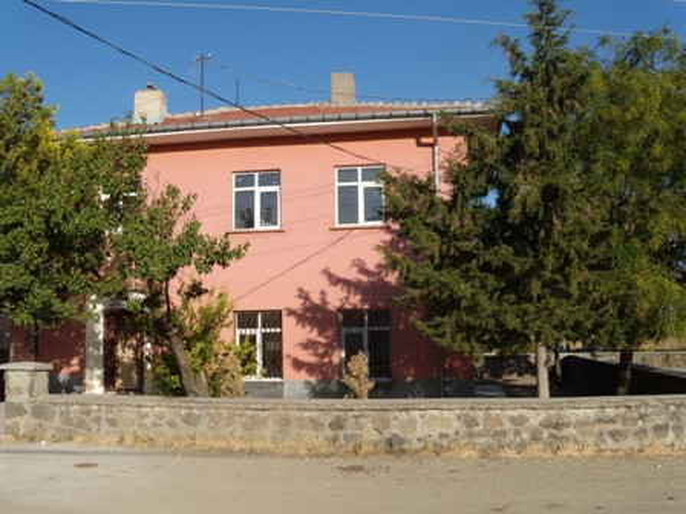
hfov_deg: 51.4
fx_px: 713
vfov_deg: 39.7
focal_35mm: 36
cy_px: 257
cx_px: 343
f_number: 8.5
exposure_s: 1/200
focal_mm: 6.4
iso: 80
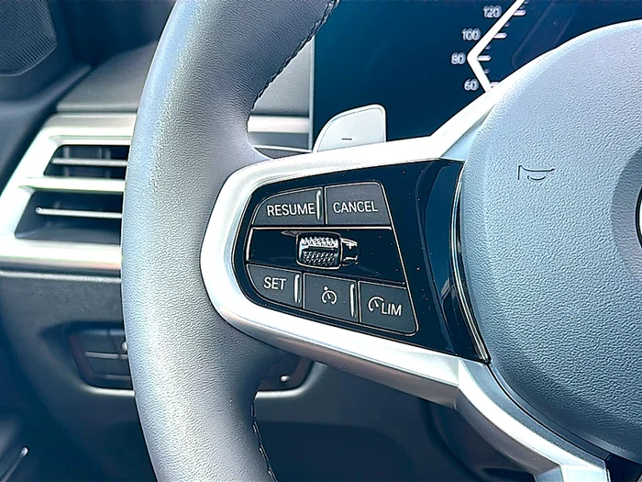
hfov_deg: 40.4
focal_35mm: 47
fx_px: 872
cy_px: 241
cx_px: 321
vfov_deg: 30.9
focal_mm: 6.86
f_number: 1.78
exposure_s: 1/212
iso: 100
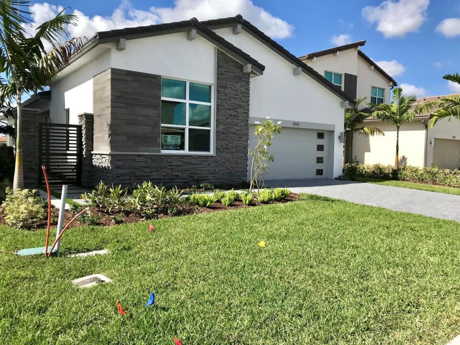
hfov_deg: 63.4
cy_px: 172
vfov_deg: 49.7
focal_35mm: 28
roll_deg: -2.6
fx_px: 372
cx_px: 230
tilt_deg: -2.2
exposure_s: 1/2336
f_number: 1.8
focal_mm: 3.99
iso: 20
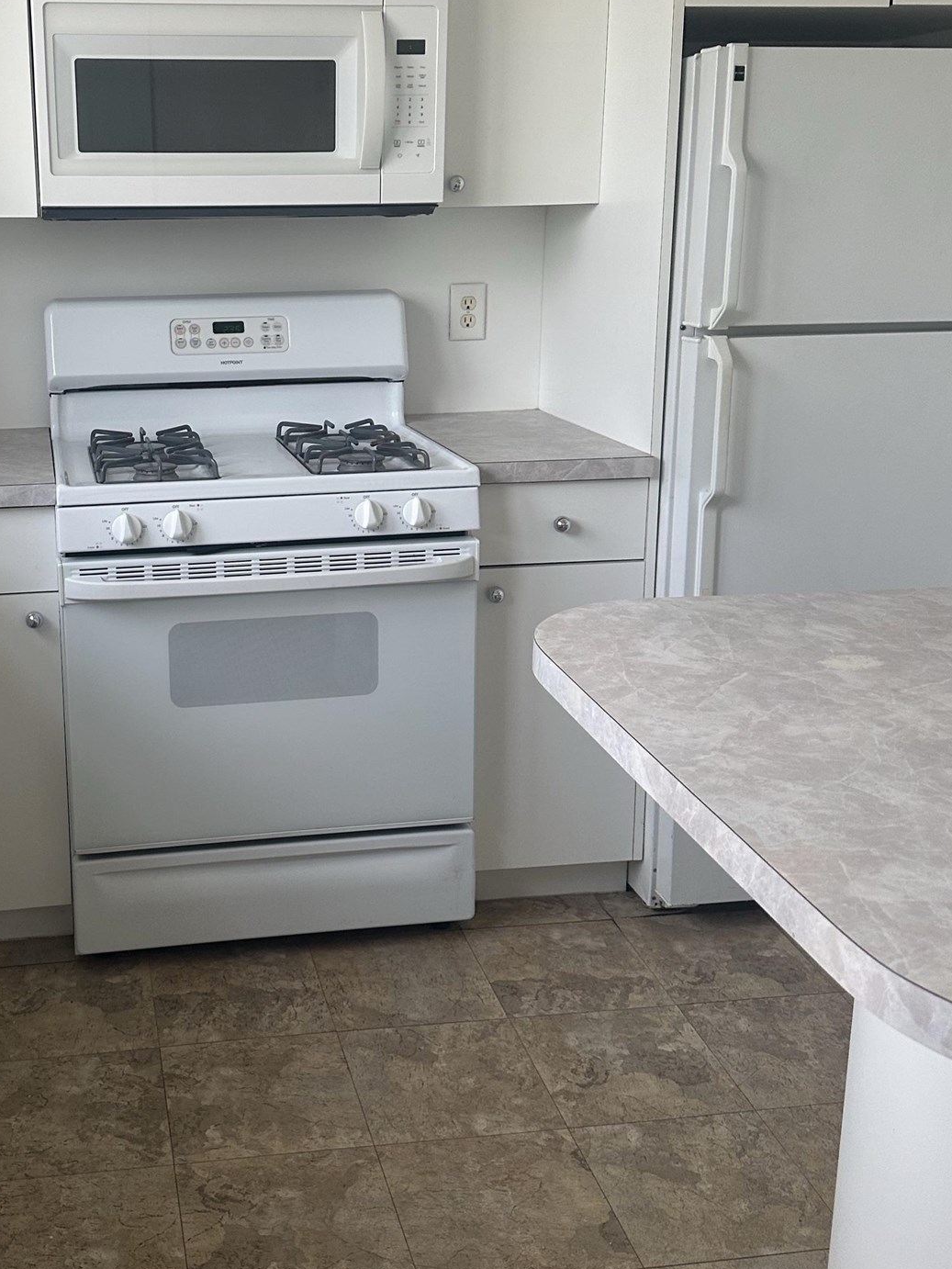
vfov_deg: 46.7
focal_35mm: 40
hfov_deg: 35.2
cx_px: 239
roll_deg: +0.7
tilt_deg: -10.9
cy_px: 546
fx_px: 1466
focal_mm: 6.86
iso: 160
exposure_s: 1/121
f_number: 1.78
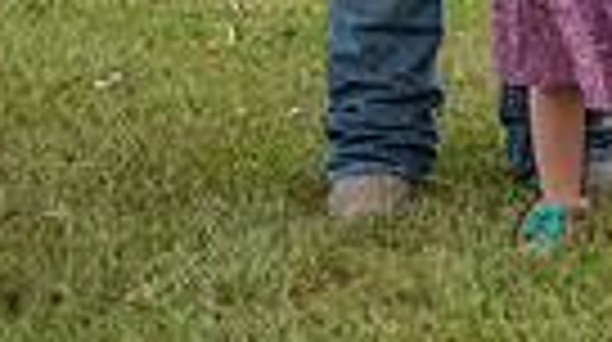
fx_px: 4504
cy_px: -644
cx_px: 608
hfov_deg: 7.7
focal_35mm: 278
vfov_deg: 4.2
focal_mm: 80
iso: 400
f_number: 5.6
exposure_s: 1/400
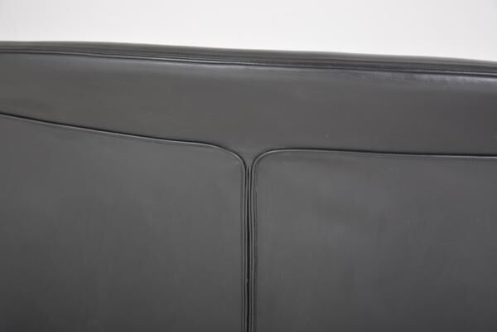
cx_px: 248
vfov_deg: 29.9
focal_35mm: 45
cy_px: 166
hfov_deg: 43.6
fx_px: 621
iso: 250
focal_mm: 30
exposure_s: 1/160
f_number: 4.5
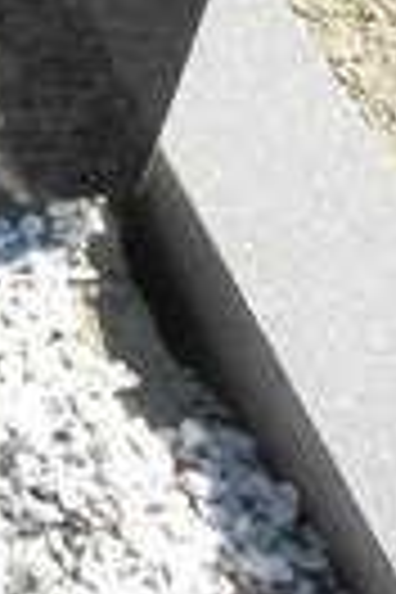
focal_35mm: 170
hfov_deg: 6.9
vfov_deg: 10.8
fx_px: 2805
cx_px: -950
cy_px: -693
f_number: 5.6
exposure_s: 1/125
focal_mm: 4.83
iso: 64
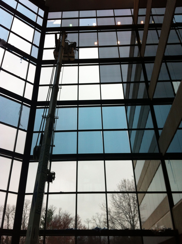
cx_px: 91
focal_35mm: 35
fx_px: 246
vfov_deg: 52.7
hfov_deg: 40.6
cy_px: 122
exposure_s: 1/495
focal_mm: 3.85
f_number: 2.8
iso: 80
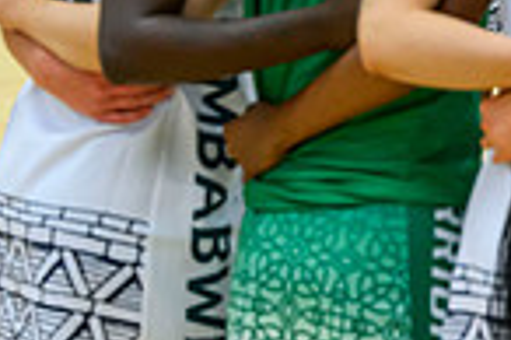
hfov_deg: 7.2
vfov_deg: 4.9
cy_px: -40
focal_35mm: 279
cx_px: 948
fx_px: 3956
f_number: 3.2
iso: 4000
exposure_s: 1/1000
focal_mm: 70
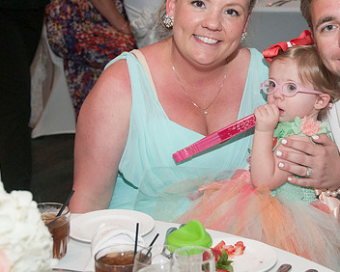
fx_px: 886
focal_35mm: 88
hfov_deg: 21.5
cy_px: 94
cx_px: 264
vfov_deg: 17.4
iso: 800
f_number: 5.6
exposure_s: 1/60
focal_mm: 38
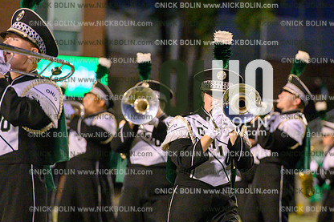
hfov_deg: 7.4
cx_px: 216
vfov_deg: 4.9
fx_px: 2587
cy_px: 98
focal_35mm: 279
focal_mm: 200
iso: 10000
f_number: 4
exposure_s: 1/1000
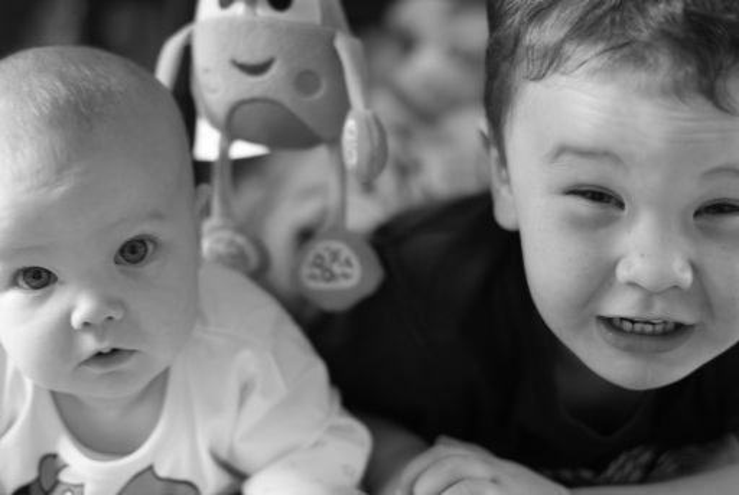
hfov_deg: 27.0
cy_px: 248
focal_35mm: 75
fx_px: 1542
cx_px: 370
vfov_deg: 18.2
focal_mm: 50
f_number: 2
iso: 400
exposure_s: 1/60
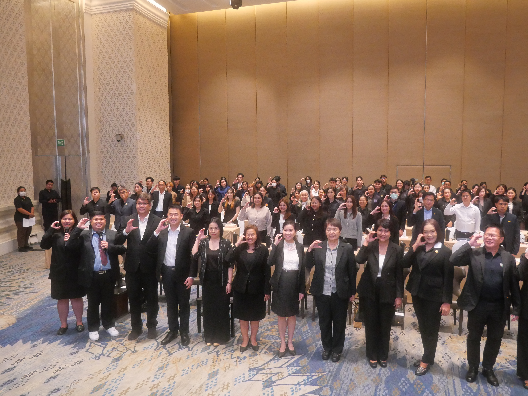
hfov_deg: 67.2
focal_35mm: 26
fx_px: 397
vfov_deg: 53.1
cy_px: 198
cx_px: 282
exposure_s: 1/80
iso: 3200
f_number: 3.5
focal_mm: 12
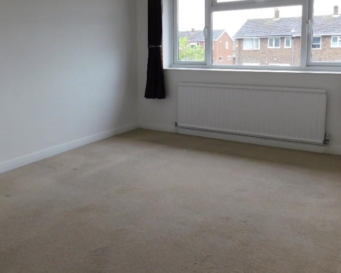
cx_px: 152
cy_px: 96
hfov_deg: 52.7
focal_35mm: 34
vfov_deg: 42.9
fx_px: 343
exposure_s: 1/60
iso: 125
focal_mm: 4
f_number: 3
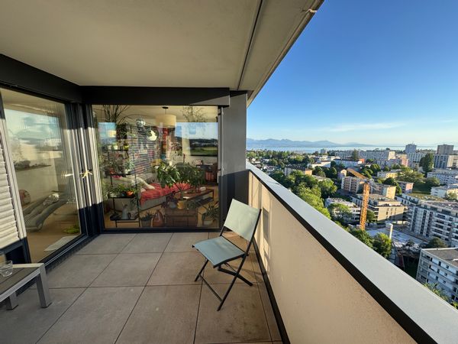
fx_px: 185
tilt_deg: -9.1
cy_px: 172
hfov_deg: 102.1
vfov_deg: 85.7
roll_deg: +0.7
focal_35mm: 14
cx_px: 229
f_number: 2.2
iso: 40
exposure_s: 1/453
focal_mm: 2.22
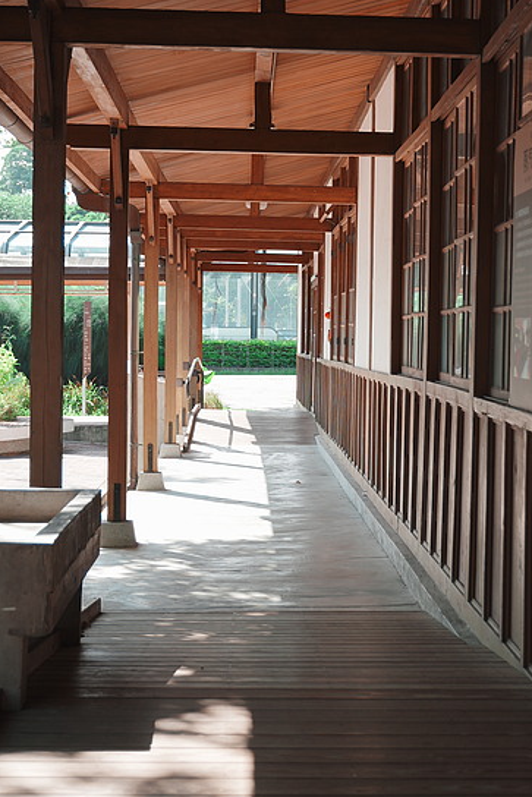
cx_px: 334
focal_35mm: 72
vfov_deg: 28.0
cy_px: 362
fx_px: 1597
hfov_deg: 18.9
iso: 100
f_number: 3.5
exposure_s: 1/250
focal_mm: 33.5
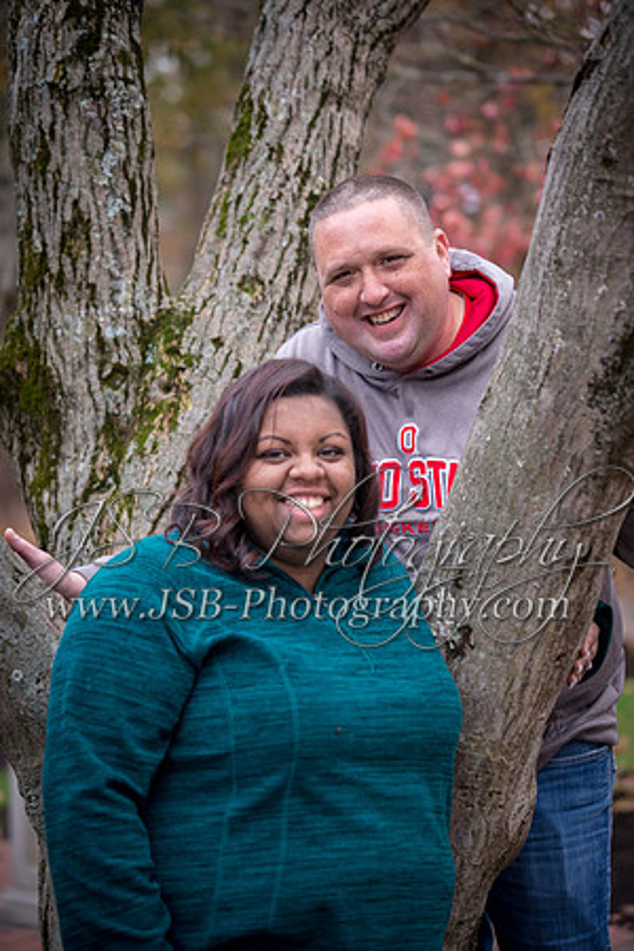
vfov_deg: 21.5
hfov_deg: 14.4
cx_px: 317
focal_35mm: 95
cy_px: 476
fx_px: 2509
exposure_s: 1/40
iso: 800
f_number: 2.8
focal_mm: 95
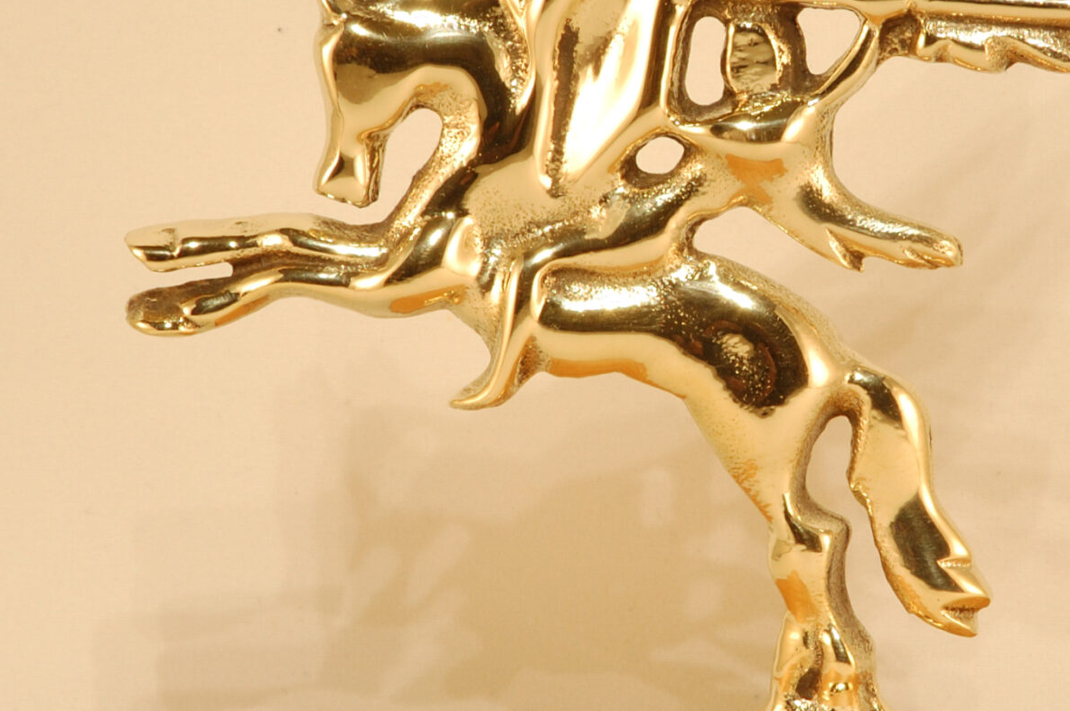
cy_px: 295
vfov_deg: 6.4
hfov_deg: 9.6
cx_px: 793
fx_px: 6354
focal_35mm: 214
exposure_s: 1/4
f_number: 16
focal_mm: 66
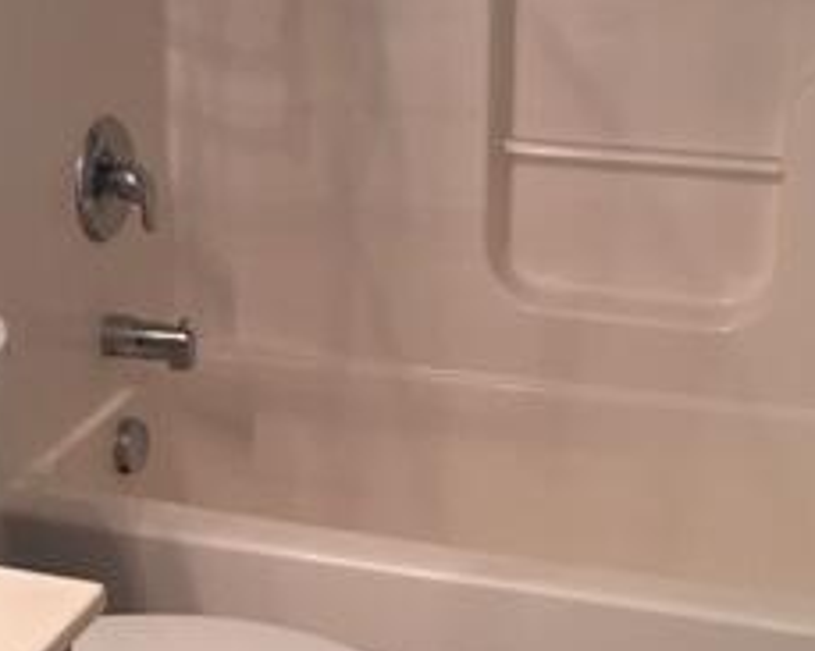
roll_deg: -0.2
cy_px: 270
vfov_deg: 19.4
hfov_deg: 24.0
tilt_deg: -17.6
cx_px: 260
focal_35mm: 79
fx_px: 1905
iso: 80
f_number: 2.2
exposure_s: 1/33
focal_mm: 4.15
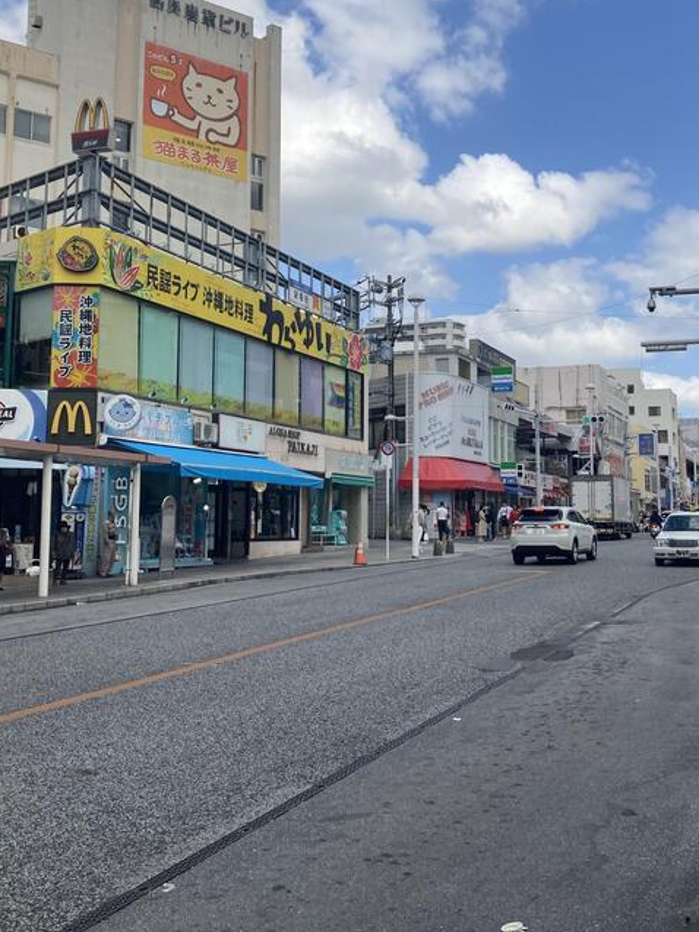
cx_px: 412
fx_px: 1104
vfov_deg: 45.6
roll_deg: +0.3
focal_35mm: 41
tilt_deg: +8.4
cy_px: 391
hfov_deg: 35.1
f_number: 1.8
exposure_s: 1/2114
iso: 20
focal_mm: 4
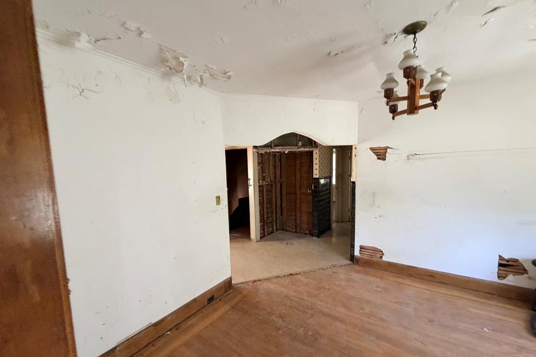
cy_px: 192
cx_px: 264
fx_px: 223
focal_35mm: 15
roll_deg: -0.1
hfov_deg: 100.4
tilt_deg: -8.8
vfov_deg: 77.2
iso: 320
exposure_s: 1/90
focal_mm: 2.22
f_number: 2.2
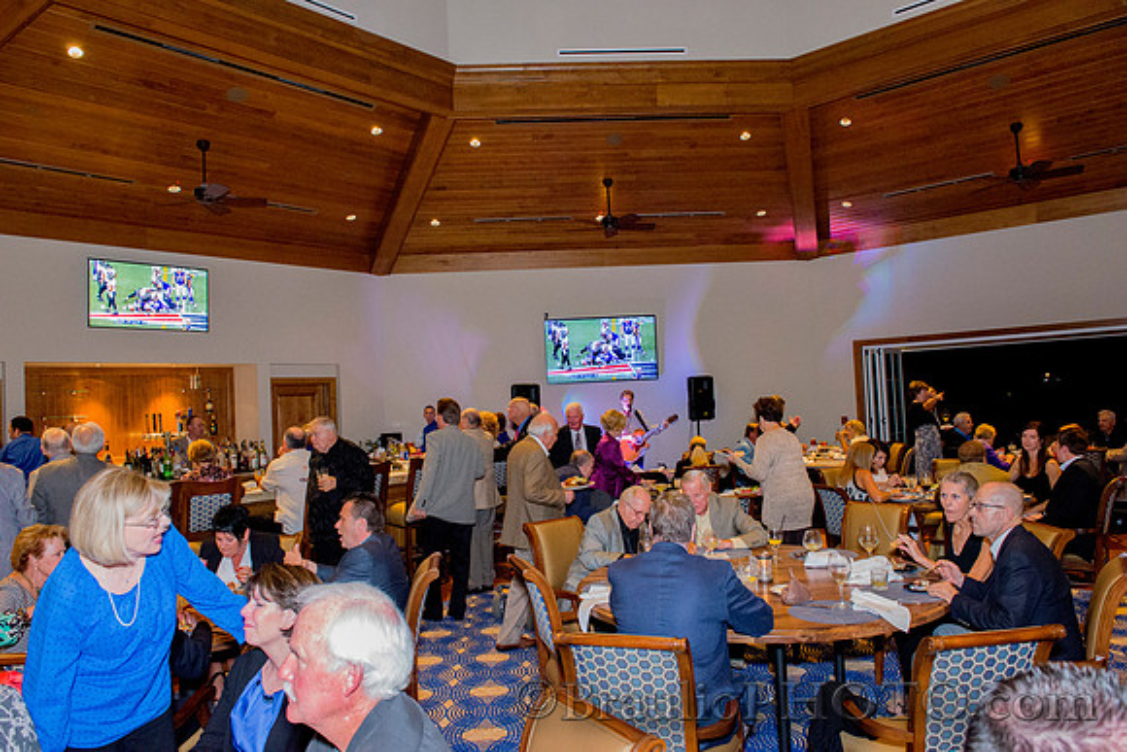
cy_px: 376
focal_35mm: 24
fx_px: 751
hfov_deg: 73.7
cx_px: 564
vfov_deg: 53.2
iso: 10159
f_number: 6.3
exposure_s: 1/100
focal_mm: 24
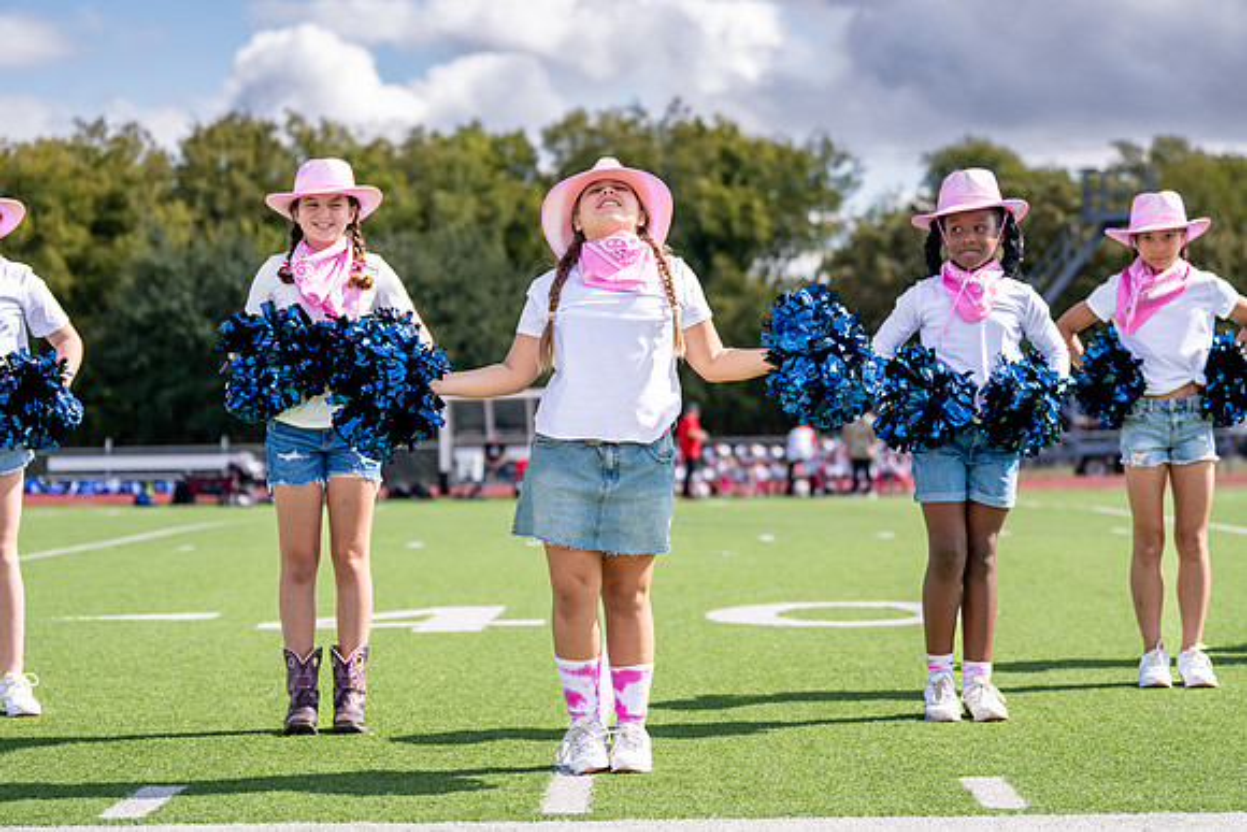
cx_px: 636
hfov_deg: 23.5
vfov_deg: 15.8
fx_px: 2995
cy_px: 327
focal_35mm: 86
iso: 250
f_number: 2.8
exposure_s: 1/4000
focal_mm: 70
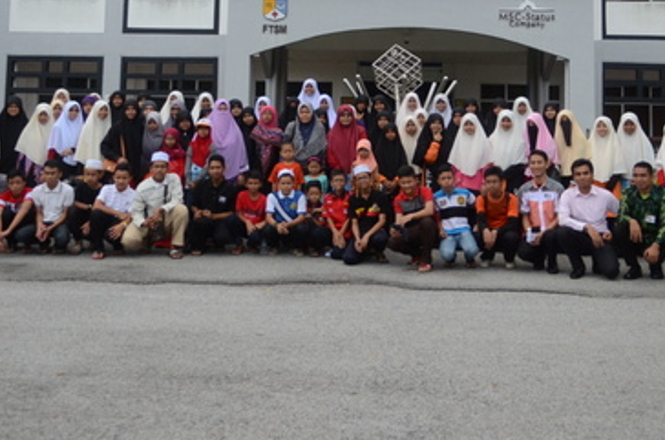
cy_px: 62
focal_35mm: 45
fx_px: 827
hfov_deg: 43.8
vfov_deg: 28.9
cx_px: 338
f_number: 2.8
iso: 500
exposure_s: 1/8000
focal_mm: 17
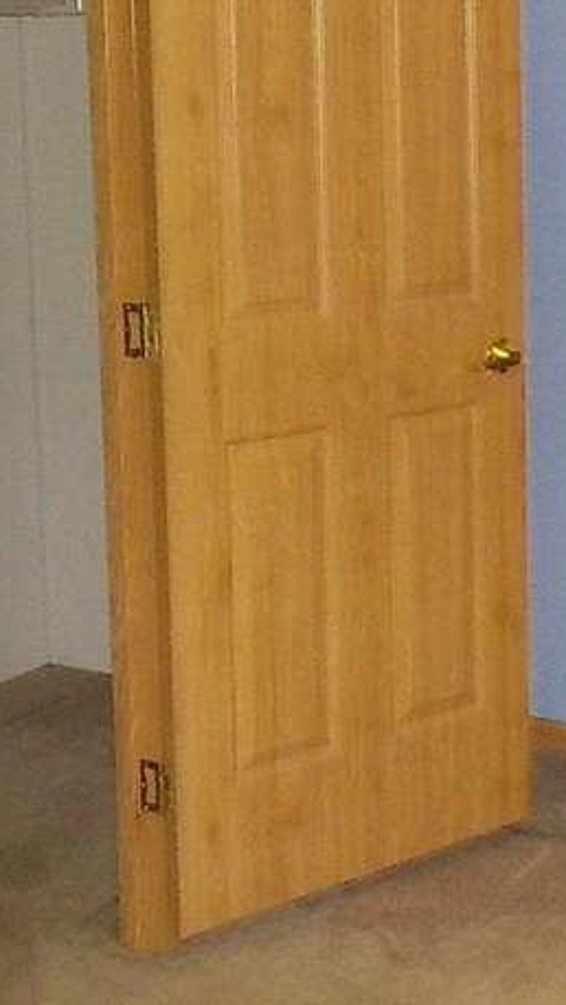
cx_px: 695
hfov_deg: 15.9
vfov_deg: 28.6
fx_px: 1946
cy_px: 279
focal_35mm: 73
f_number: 3.3
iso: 450
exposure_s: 1/15
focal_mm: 4.1
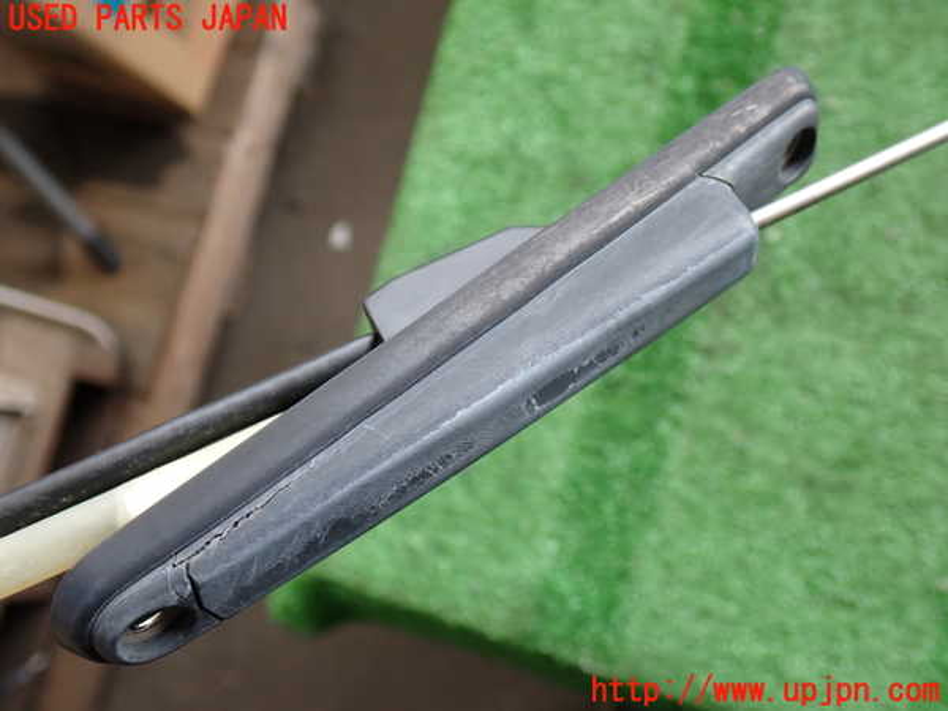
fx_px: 986
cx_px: 474
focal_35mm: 36
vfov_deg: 39.7
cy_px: 356
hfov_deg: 51.4
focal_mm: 6.37
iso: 100
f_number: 2.5
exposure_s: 1/100
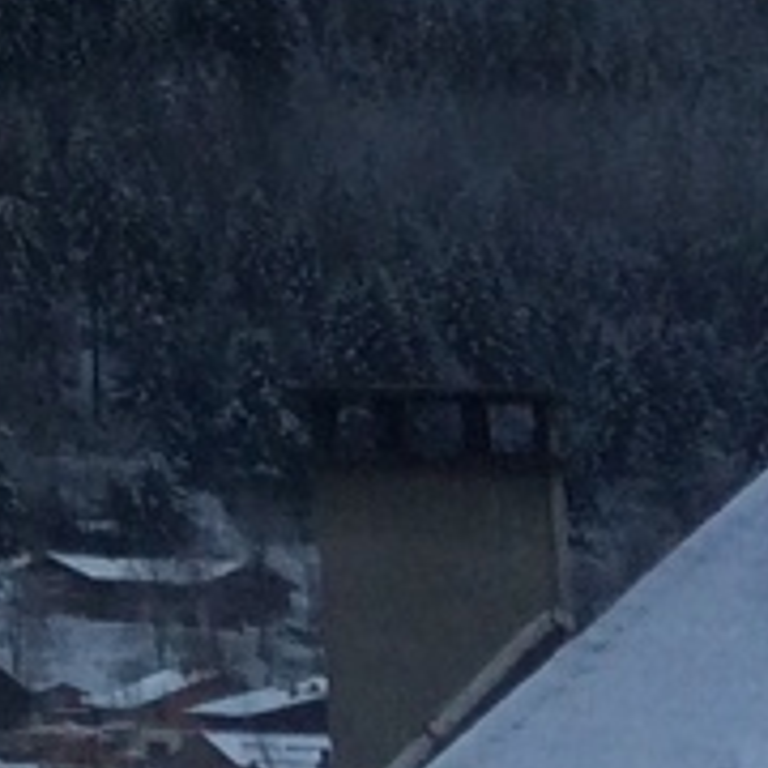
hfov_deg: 6.4
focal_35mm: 233
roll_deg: -1.1
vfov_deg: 7.3
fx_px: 5849
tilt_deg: +12.0
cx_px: -2116
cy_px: -730
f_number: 2.2
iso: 32
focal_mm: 4.15
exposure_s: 1/641
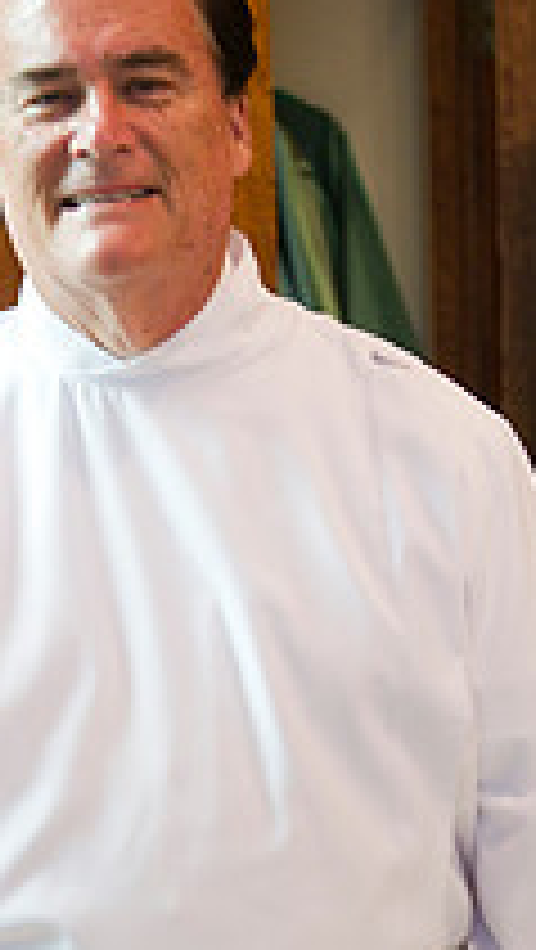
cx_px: 83
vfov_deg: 21.6
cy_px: 675
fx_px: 2471
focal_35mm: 98
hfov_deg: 12.3
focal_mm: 44
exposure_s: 1/80
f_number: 2.8
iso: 2000
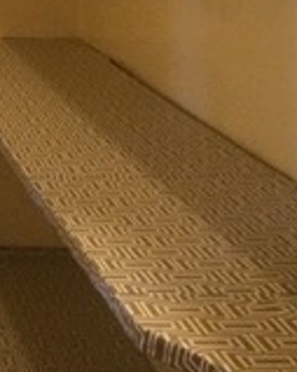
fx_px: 1254
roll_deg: +1.3
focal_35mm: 114
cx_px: -229
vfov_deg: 15.8
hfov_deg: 12.4
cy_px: -140
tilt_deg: +0.3
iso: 160
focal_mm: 4.15
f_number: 2.2
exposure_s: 1/30
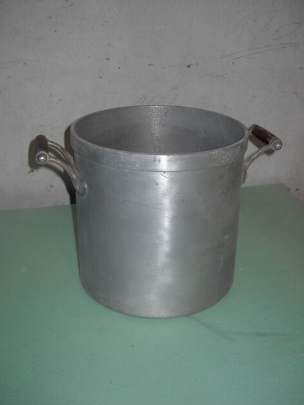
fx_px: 492
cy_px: 200
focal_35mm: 42
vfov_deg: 44.8
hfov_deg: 34.4
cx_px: 154
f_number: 3.1
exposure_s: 1/30
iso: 64
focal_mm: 6.72
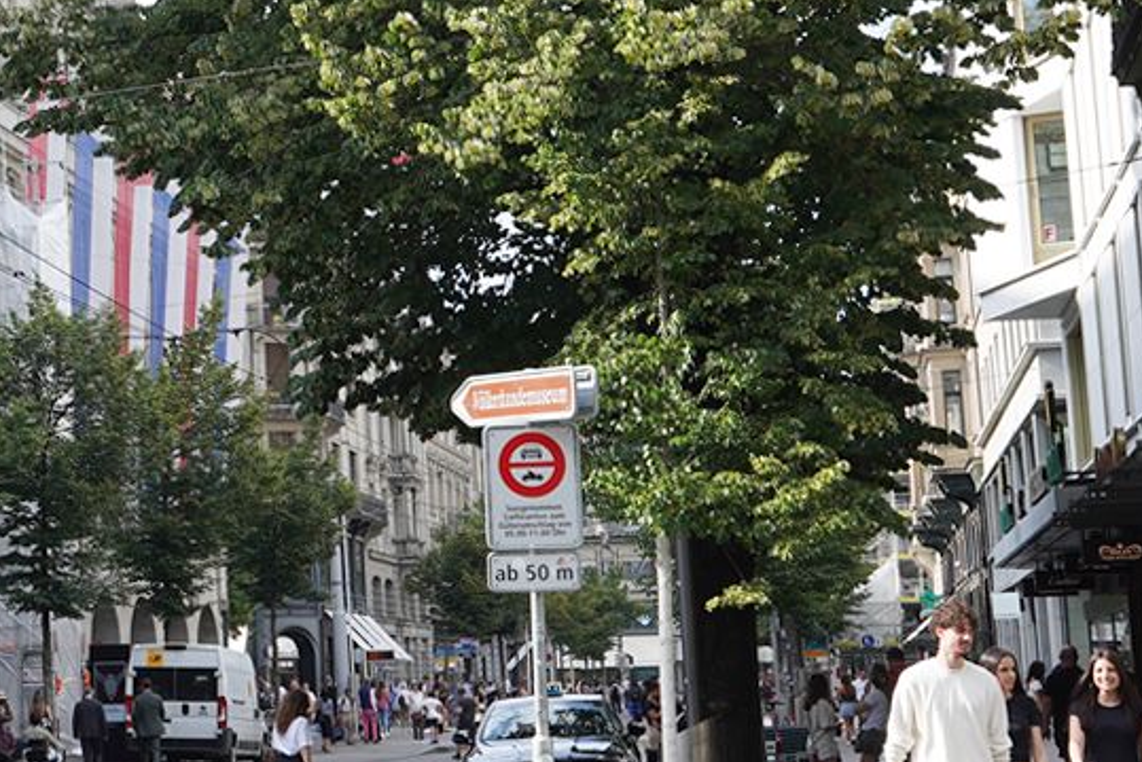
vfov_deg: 15.4
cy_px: 277
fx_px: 2825
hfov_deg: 21.6
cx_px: -136
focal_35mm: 89
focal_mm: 24
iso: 100
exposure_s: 1/100
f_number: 8
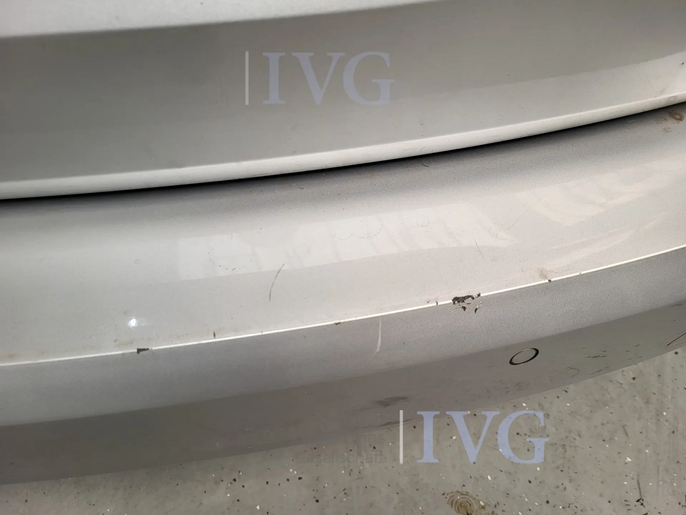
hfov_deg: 67.3
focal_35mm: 26
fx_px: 515
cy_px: 258
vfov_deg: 53.1
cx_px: 343
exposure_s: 1/194
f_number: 1.8
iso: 40
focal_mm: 5.4
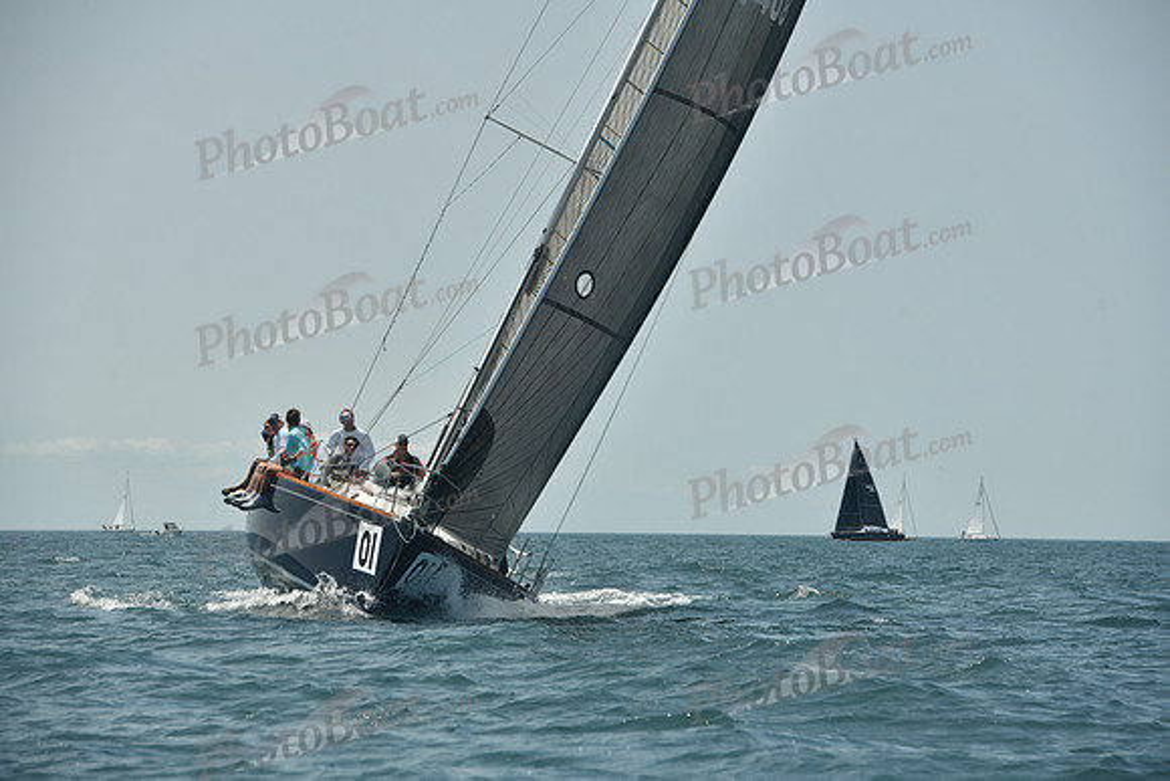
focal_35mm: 200
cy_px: 390
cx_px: 585
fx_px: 6501
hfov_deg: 10.3
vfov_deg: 6.9
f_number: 9
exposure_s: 1/640
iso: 320
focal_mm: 200
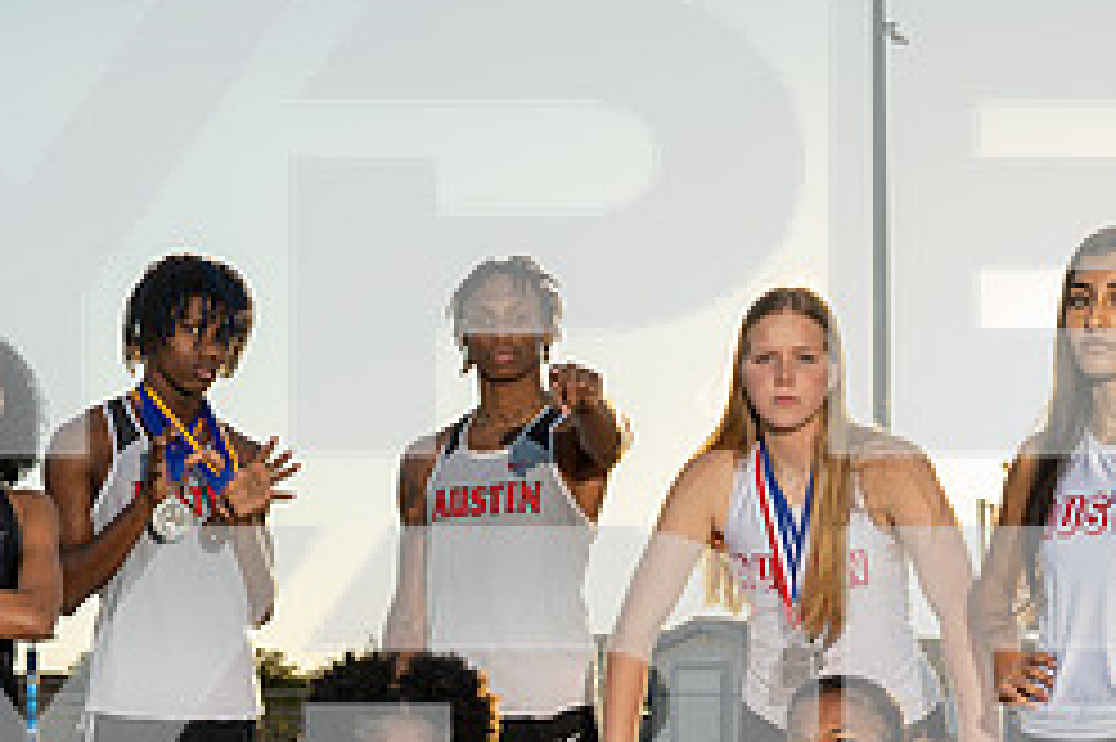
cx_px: 216
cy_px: 767
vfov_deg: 16.2
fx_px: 2540
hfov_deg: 24.4
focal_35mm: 82
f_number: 6.3
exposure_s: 1/250
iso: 50
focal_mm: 35
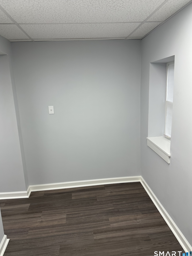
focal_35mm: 25
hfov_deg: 54.9
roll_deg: +1.8
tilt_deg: -10.4
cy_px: 126
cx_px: 94
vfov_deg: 69.4
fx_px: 185
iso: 100
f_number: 1.78
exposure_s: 1/151
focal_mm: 6.86
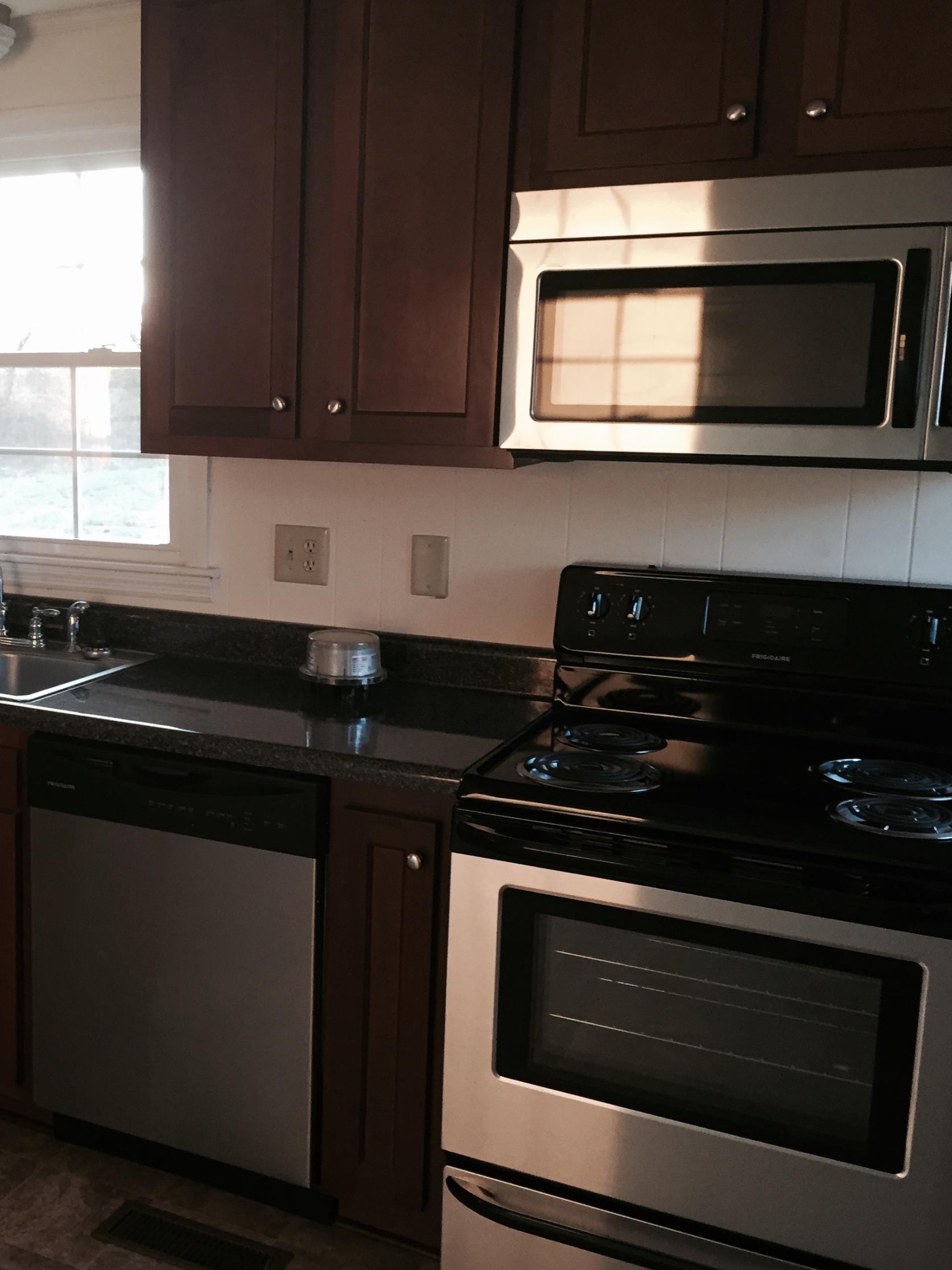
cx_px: 162
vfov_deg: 47.9
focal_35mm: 39
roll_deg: +0.8
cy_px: 636
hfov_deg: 35.4
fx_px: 1430
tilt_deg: -8.5
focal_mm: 4.15
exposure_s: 1/30
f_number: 2.2
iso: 100
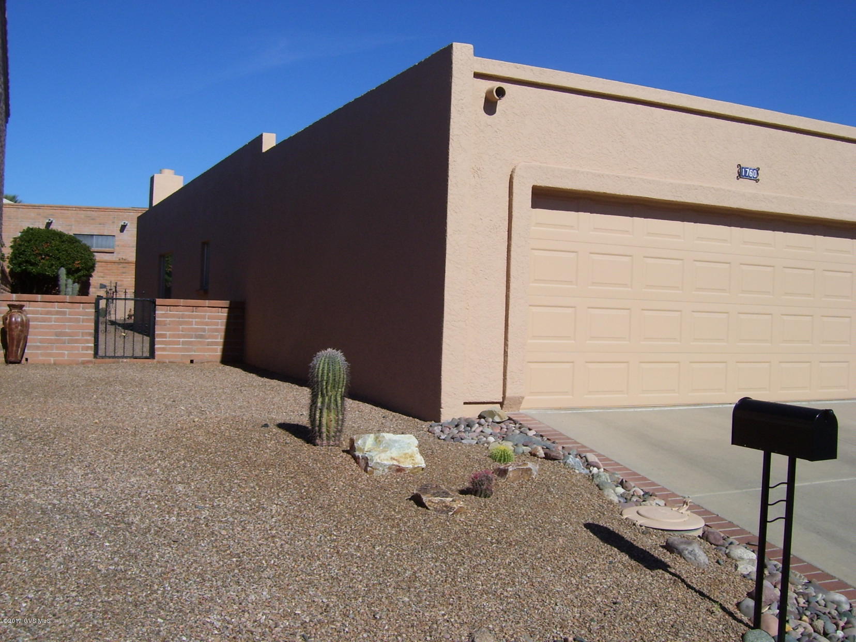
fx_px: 890
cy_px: 321
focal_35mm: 36
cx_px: 428
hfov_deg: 51.4
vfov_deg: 39.7
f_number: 4.8
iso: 80
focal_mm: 6
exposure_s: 1/1000
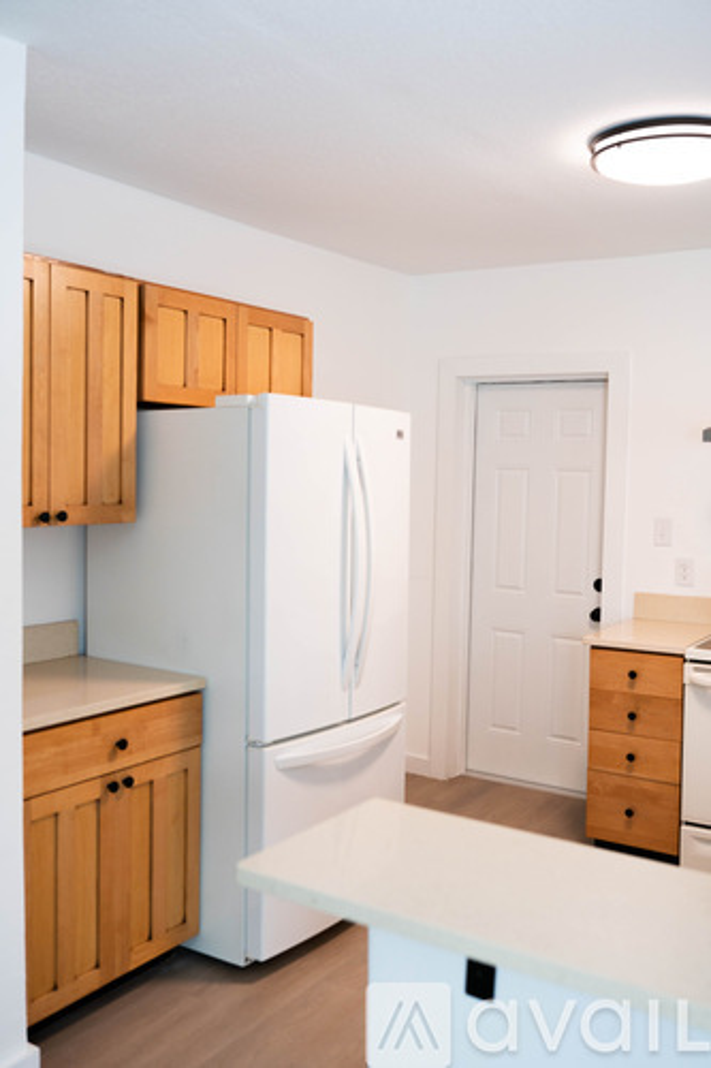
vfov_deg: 54.5
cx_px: 356
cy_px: 534
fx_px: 1038
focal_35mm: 35
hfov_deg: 37.8
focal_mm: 35
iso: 250
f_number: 2.8
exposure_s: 1/250
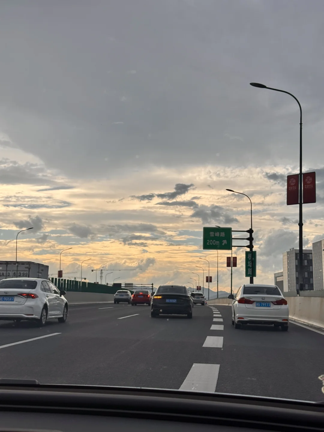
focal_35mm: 48
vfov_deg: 39.7
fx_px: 599
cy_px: 216
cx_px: 162
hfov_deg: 30.3
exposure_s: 1/966
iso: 64
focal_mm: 6.76
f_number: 1.78
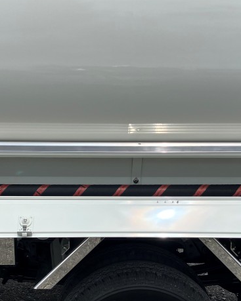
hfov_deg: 25.0
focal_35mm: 61
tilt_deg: -12.2
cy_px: 193
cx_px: 104
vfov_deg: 30.8
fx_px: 544
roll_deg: -0.7
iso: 32
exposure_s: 1/4049
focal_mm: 3.99
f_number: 1.8
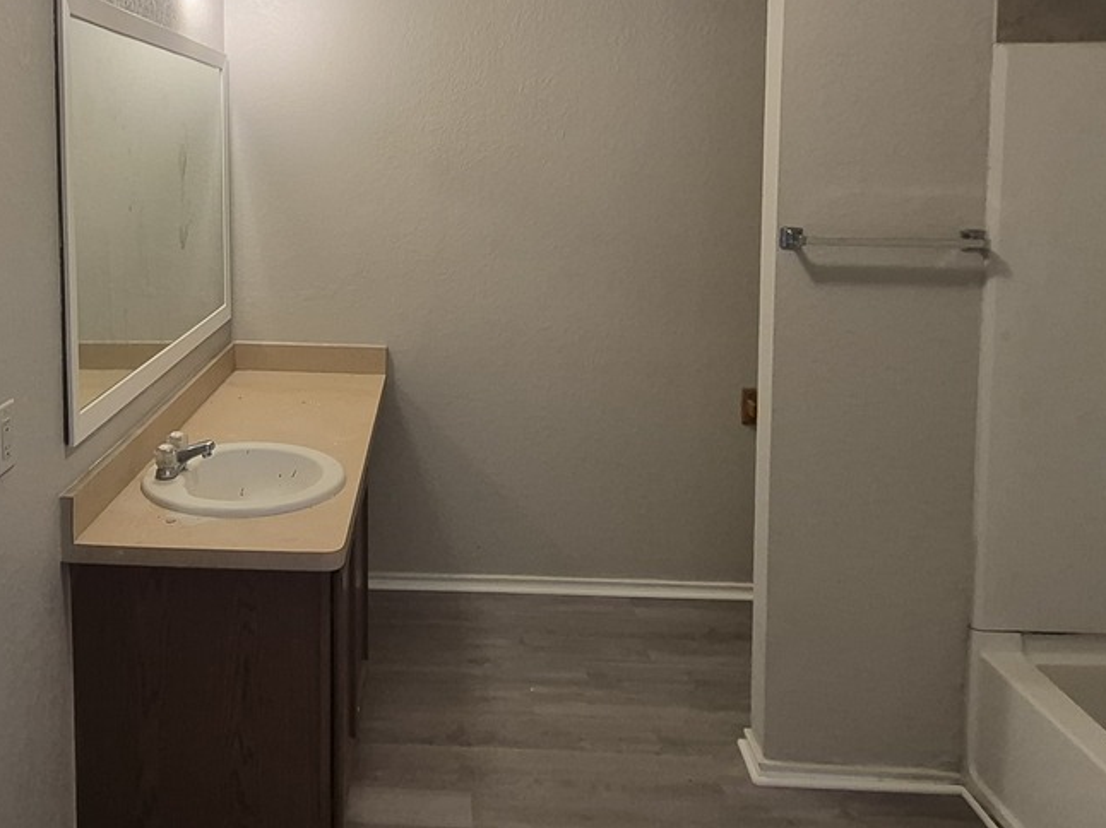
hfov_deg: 60.5
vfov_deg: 46.7
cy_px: 219
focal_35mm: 29
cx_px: 389
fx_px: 926
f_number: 2.2
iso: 200
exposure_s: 1/60
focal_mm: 1.74
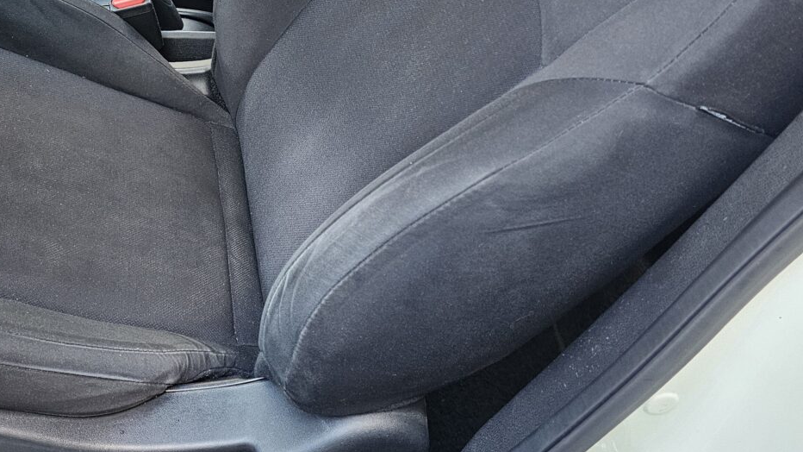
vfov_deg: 26.1
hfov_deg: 46.3
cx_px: 238
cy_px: -9
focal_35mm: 43
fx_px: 915
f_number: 1.7
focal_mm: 6.3
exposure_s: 1/100
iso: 500
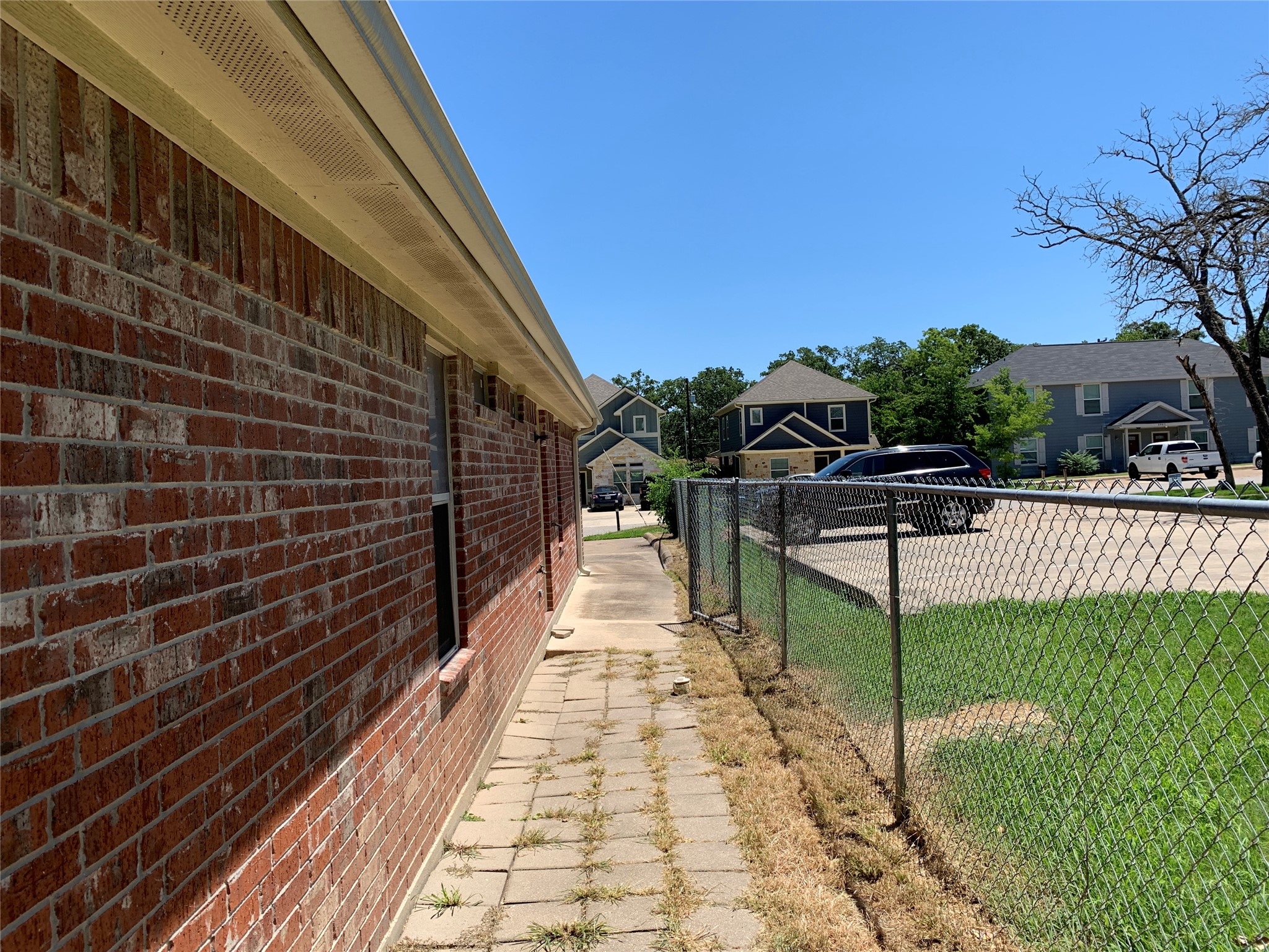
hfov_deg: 67.3
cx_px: 634
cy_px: 476
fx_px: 953
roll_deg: +1.5
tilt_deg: +0.1
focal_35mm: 26
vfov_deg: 53.1
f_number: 1.8
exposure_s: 1/1812
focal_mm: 4.25
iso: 25
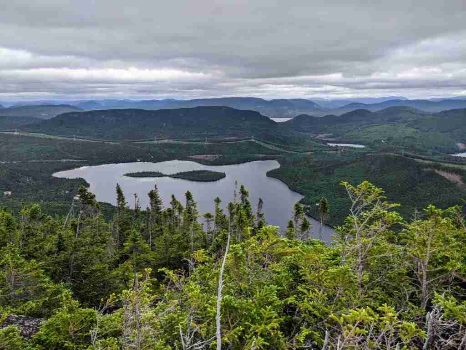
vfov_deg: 51.4
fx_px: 363
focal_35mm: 27
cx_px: 233
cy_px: 175
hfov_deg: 65.3
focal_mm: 4.44
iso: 51
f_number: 1.8
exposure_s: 1/1805
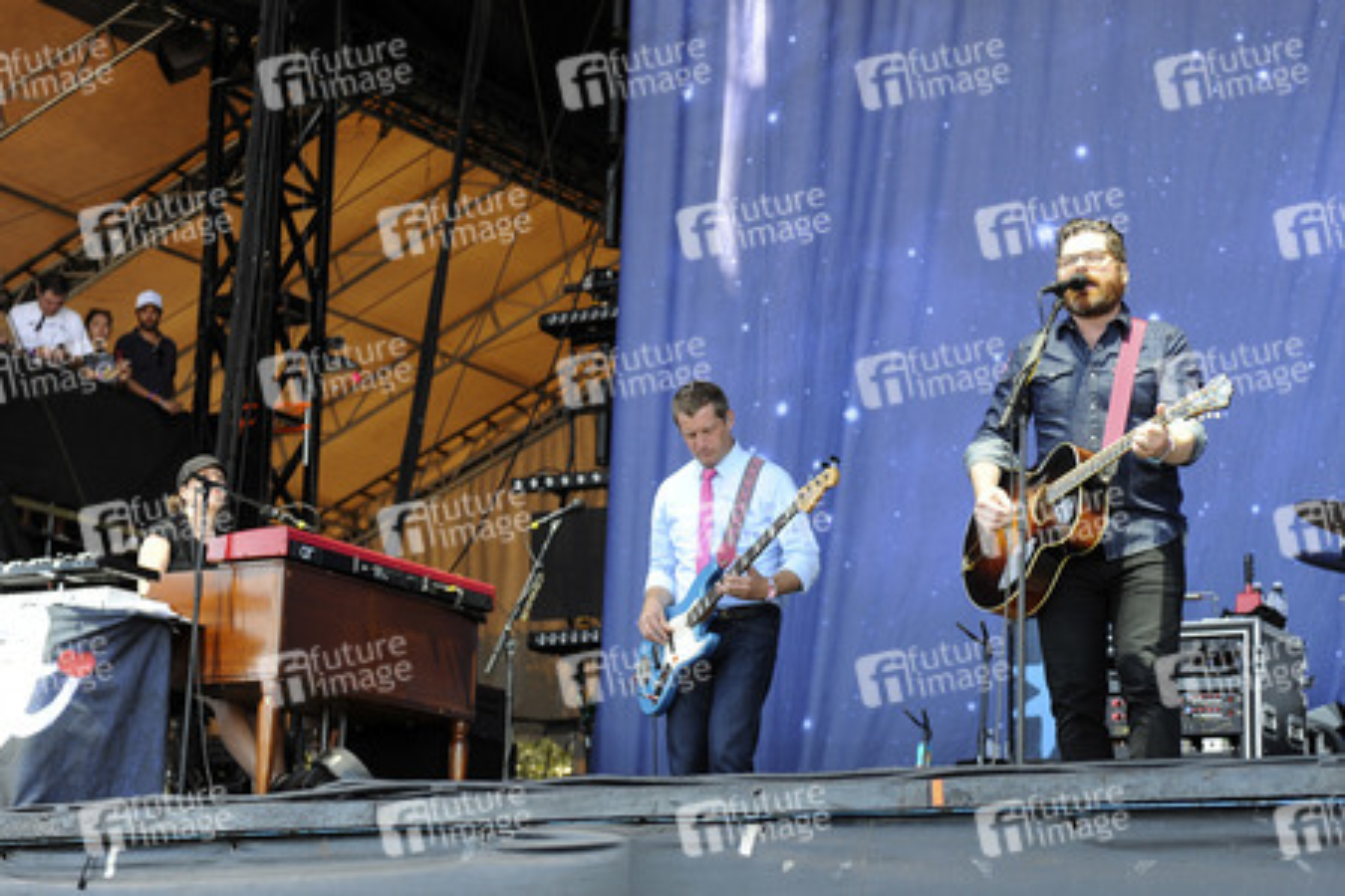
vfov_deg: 19.5
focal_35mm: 70
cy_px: 448
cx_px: 672
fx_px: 2615
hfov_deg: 28.8
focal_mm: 70
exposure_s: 1/500
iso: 800
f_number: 3.5
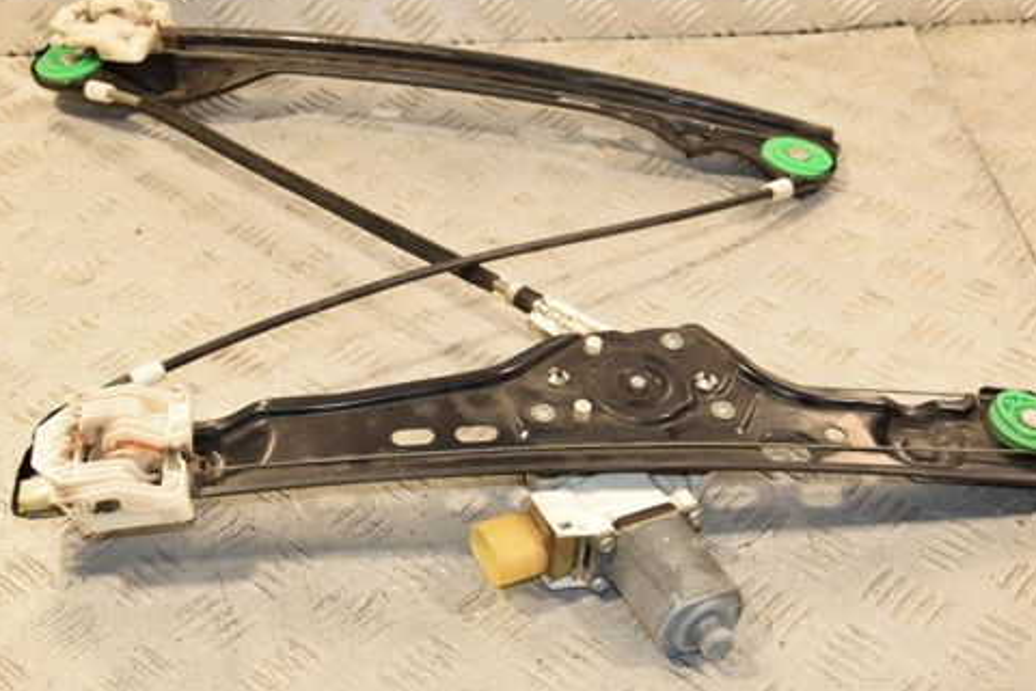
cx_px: 496
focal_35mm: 60
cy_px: 272
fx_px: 1727
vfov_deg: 22.6
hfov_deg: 33.4
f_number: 6.3
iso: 800
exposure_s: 1/200
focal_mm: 30
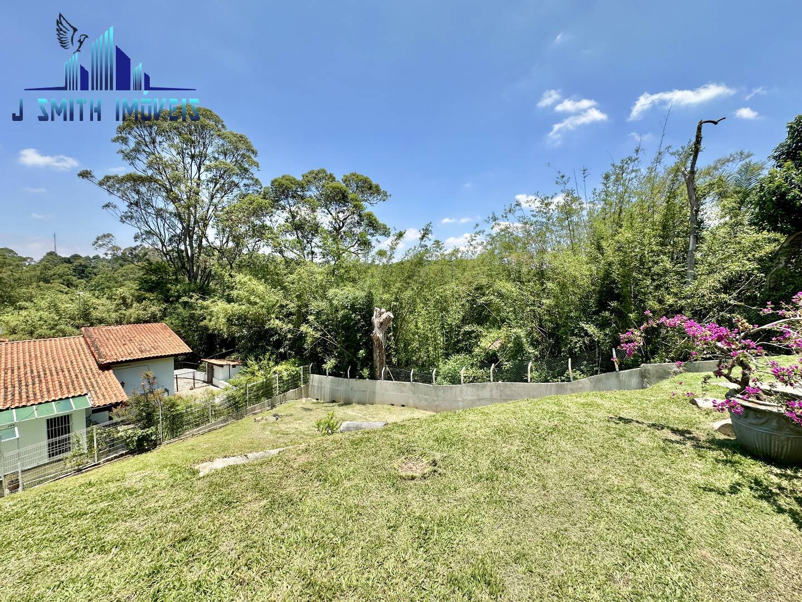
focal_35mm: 14
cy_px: 301
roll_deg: +0.0
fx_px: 324
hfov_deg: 102.1
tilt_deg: -2.6
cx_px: 401
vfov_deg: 85.7
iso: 50
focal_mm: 2.22
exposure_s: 1/1289
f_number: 2.2
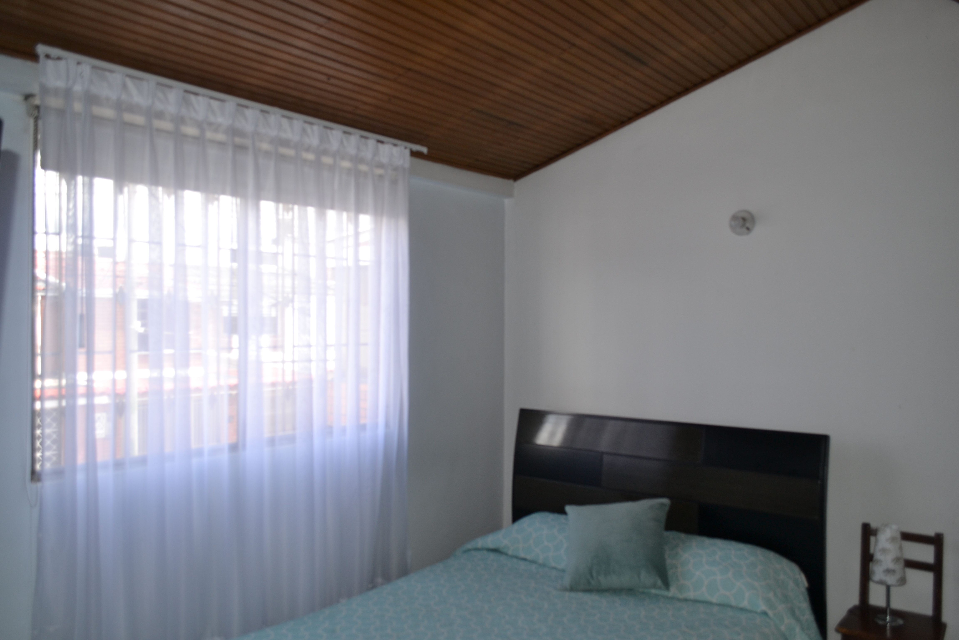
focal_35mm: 27
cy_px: 320
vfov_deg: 47.9
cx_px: 480
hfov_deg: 67.4
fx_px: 719
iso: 160
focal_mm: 18
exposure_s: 1/125
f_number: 4
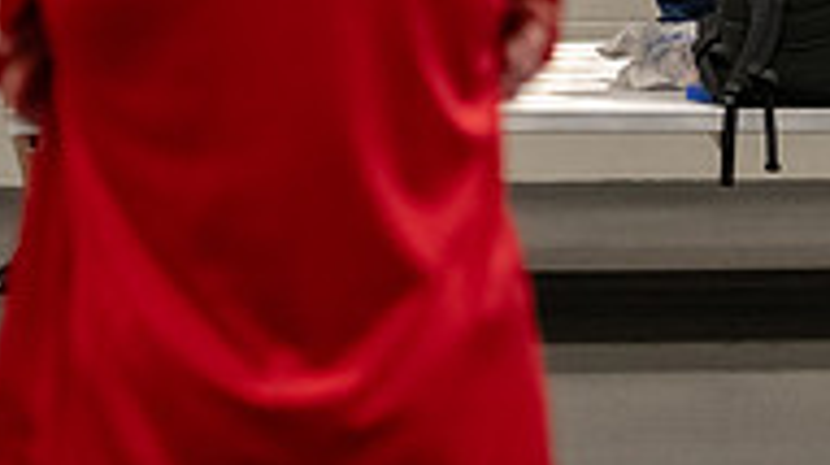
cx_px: 600
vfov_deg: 4.7
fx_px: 5607
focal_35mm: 255
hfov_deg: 8.5
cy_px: -345
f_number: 3.2
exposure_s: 1/200
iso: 2500
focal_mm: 80
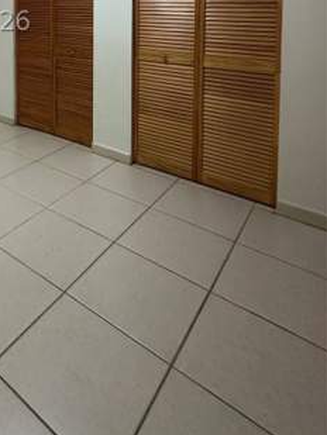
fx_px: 365
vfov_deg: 51.9
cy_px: 21
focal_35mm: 29
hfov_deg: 41.7
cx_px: -3
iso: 250
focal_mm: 2.22
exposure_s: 1/60
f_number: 2.2
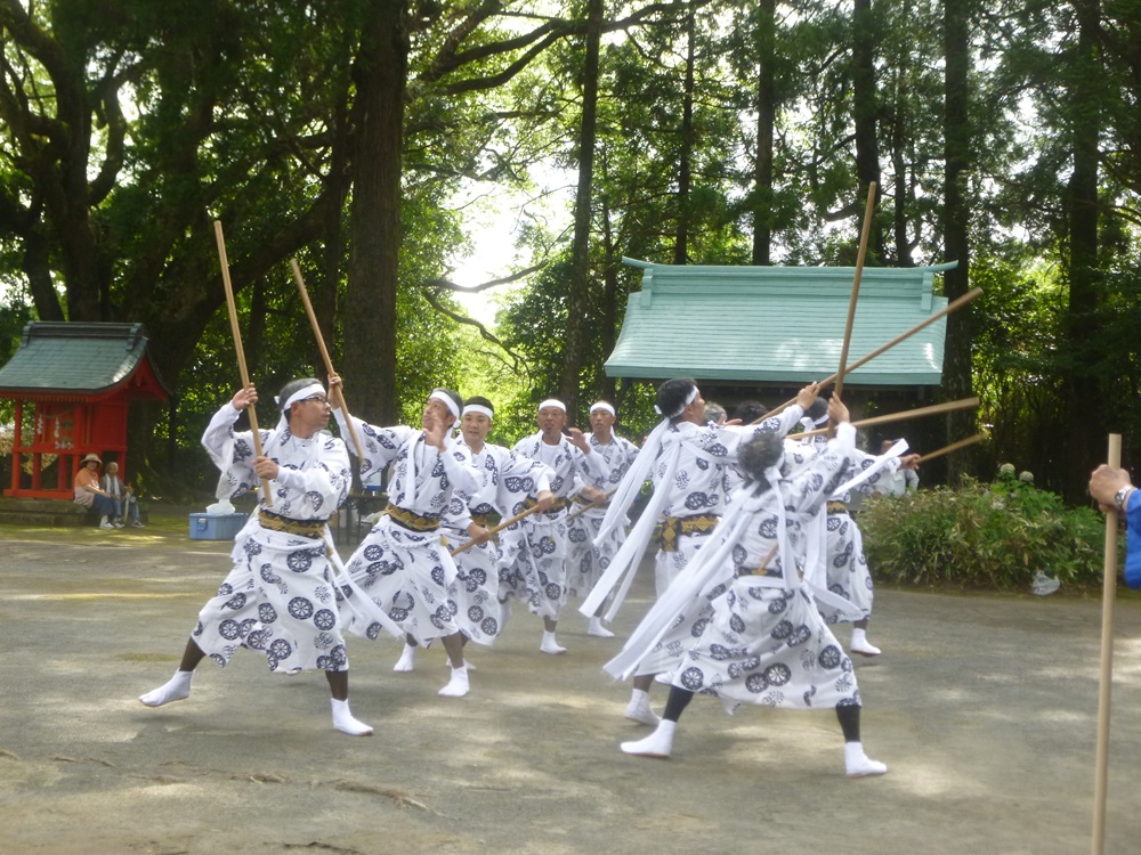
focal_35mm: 52
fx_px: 1714
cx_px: 570
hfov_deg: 36.8
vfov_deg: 28.0
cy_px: 428
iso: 200
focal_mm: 9.2
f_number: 4.1
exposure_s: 1/160
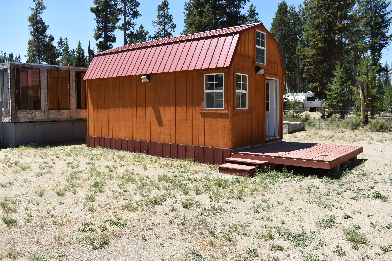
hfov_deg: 61.9
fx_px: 327
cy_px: 130
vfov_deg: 43.6
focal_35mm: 30
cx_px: 196
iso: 100
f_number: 8
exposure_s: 1/250
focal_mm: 20
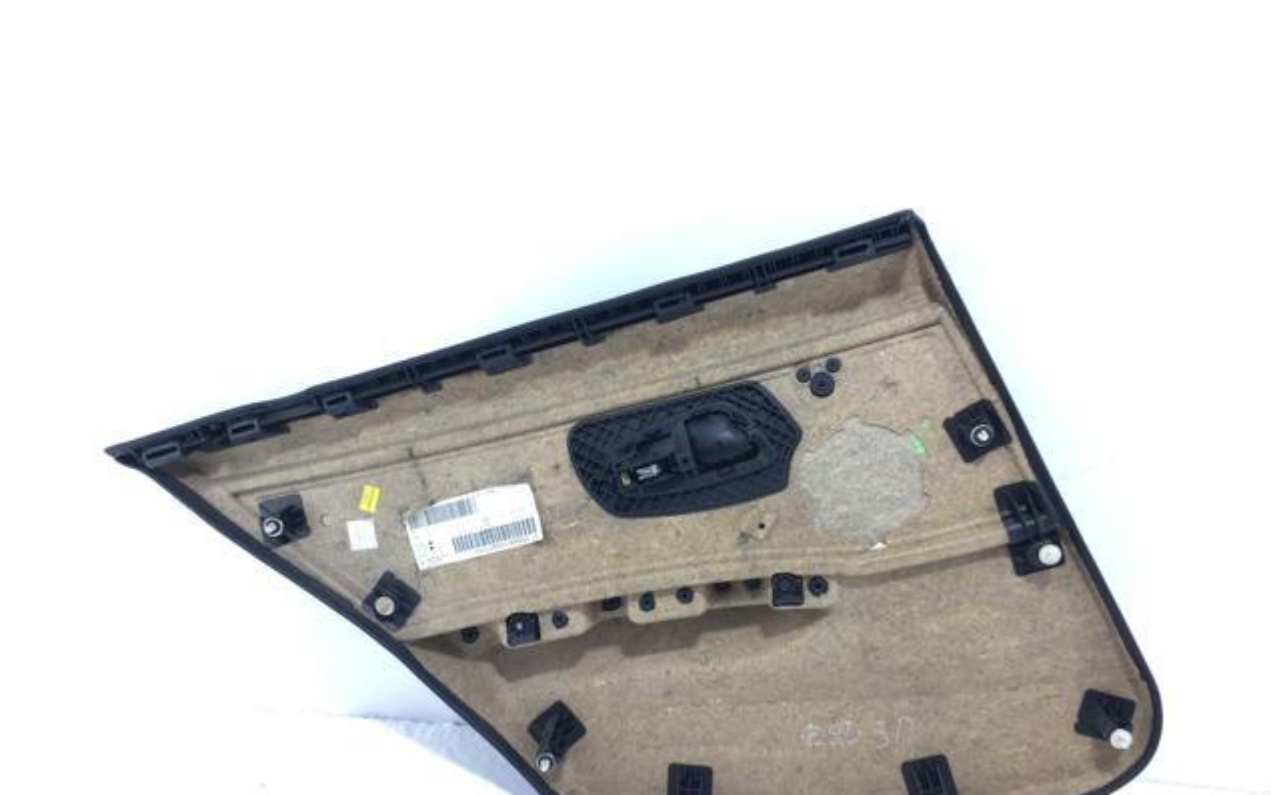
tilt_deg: -22.0
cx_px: 637
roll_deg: -1.7
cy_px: 463
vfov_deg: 40.5
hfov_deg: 61.2
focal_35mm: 31
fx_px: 1074
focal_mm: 4.15
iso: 40
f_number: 2.2
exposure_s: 1/100
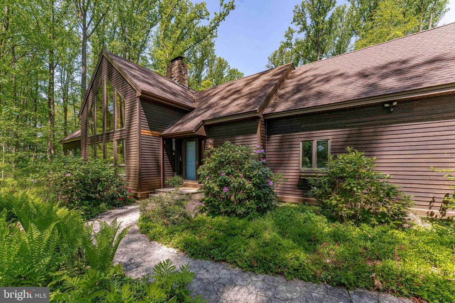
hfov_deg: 104.3
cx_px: 228
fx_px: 177
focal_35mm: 14
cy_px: 152
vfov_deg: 81.2
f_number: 8
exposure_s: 1/500
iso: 320
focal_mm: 14
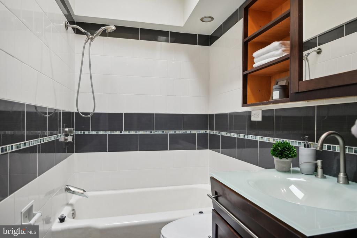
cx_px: 178
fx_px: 208
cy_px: 119
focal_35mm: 21
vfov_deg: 59.6
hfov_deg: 81.2
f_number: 8
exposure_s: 1/60
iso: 400
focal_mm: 21
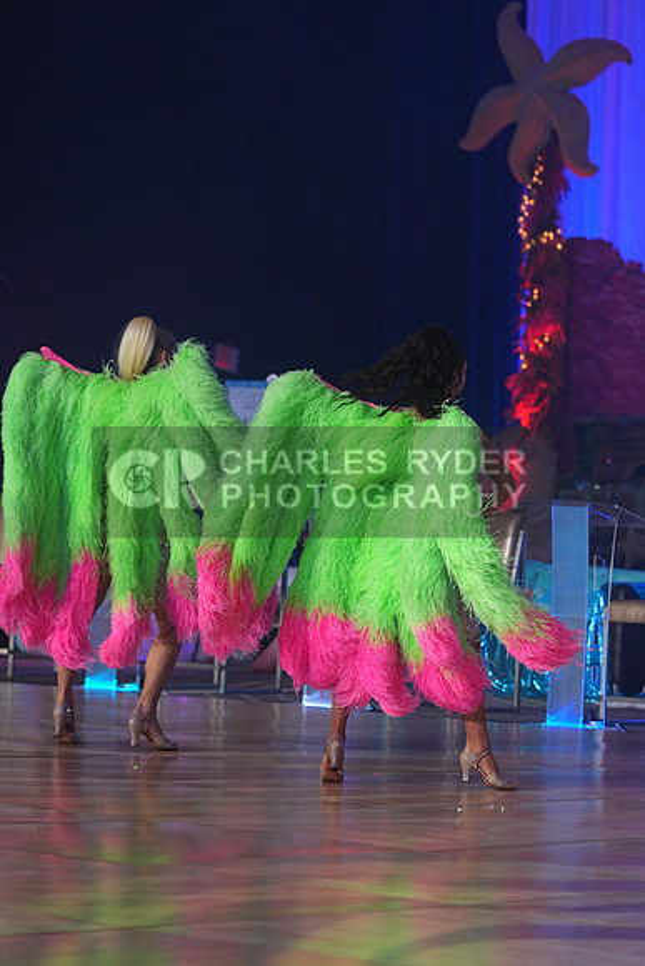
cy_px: 483
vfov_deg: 13.6
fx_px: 4055
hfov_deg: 9.1
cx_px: 322
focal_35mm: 151
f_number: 4
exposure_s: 1/400
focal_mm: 151
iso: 1250
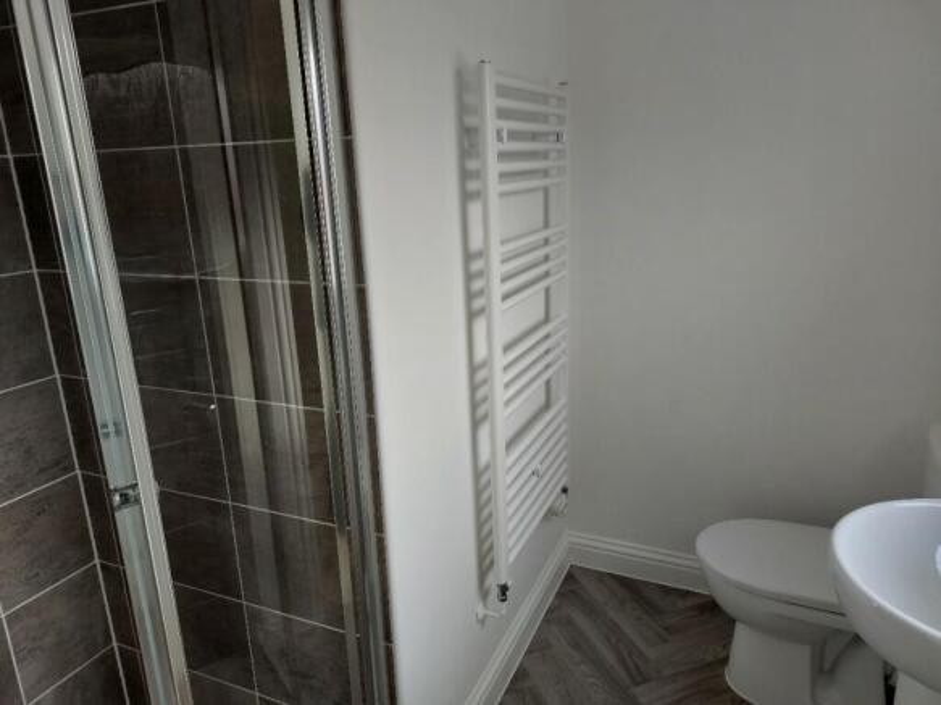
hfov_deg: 69.4
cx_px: 470
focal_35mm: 25
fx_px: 679
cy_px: 352
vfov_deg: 54.9
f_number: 1.8
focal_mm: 5.23
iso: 50
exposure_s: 1/100
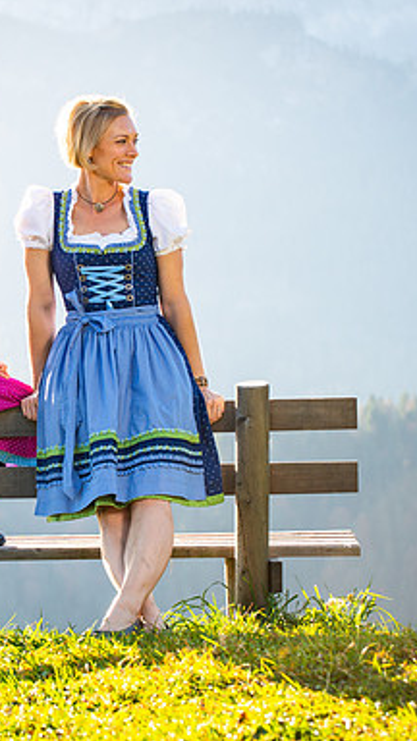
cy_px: 371
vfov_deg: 12.4
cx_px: 68
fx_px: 3420
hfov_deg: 7.0
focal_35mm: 174
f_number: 6.3
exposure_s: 1/250
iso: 100
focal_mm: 110
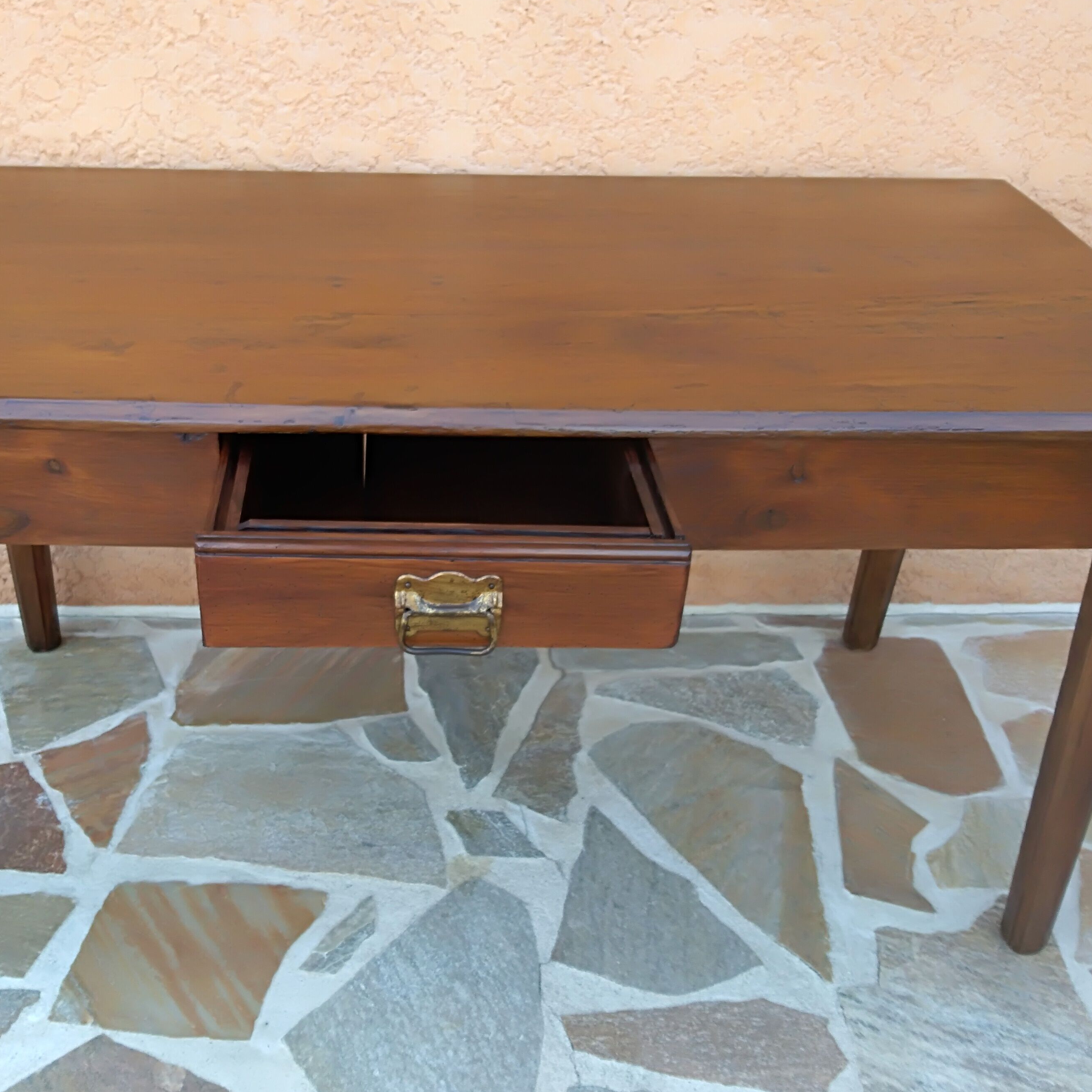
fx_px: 1285
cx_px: 473
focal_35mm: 36
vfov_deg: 46.0
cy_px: 570
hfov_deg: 45.9
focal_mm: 3.54
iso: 108
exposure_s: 1/60
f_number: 2
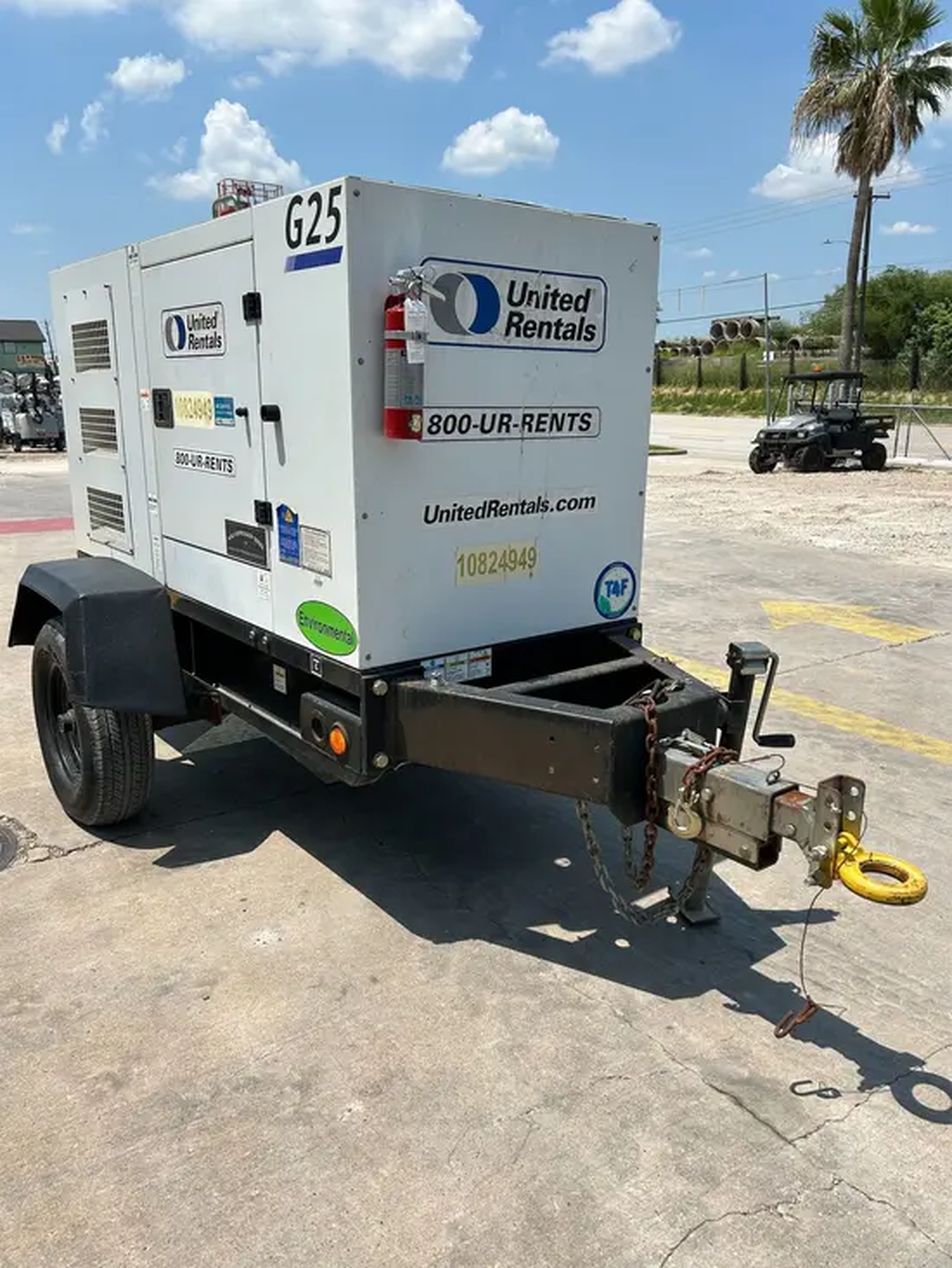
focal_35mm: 26
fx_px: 953
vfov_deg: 67.3
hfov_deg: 53.1
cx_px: 476
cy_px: 634
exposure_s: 1/5882
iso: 50
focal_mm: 5.7
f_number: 1.5
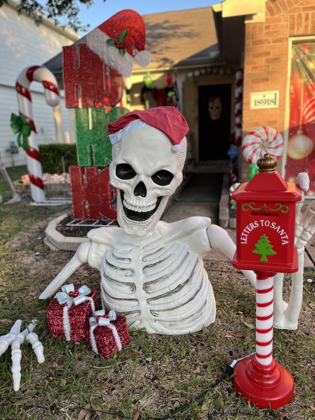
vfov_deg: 67.3
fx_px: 315
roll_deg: +2.6
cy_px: 210
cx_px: 158
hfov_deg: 53.1
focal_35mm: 26
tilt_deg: -14.1
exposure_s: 1/256
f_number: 1.6
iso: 40
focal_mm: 5.1
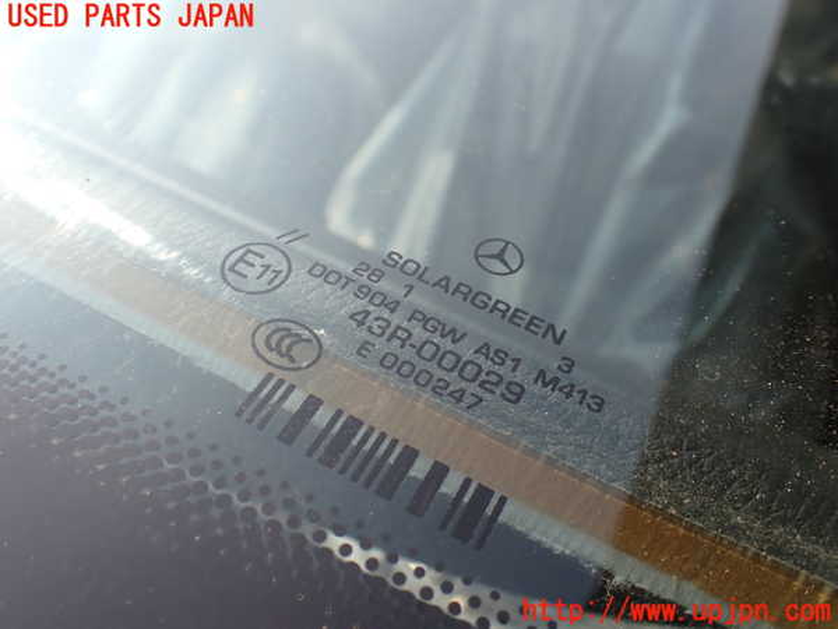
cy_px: 314
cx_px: 419
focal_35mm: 30
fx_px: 726
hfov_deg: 60.0
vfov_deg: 46.8
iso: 100
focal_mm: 5.4
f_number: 3.2
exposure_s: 1/500
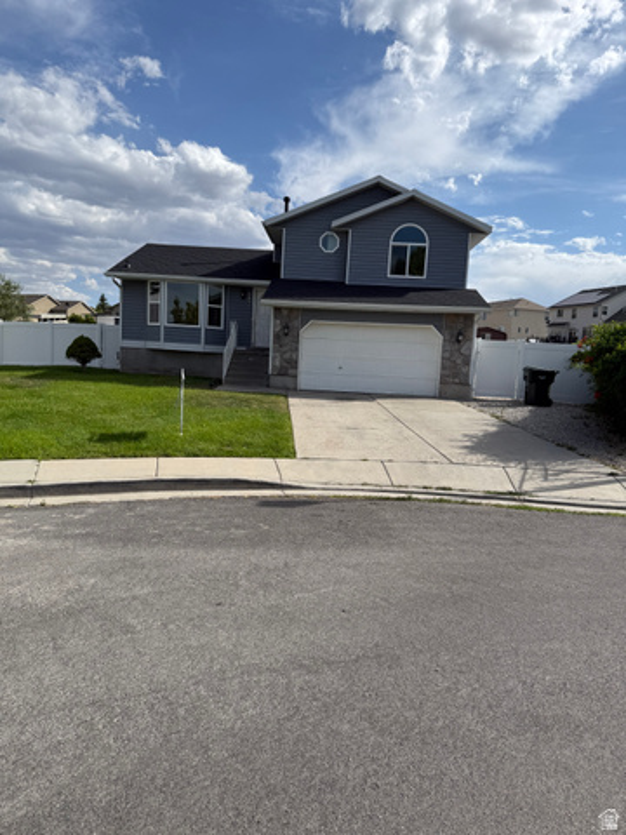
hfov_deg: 56.8
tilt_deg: -5.0
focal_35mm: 24
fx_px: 579
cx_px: 313
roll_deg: -3.4
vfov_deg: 71.6
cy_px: 418
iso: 80
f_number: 1.78
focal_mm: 6.76
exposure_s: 1/6173
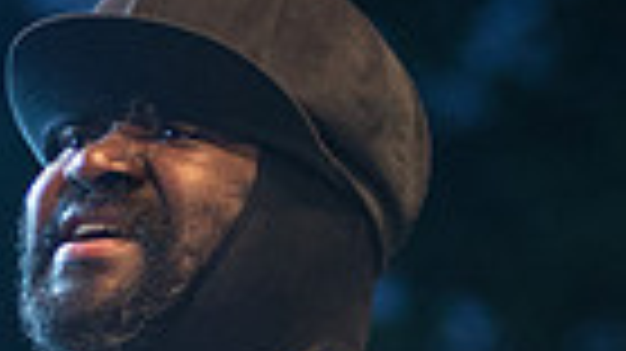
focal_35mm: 598
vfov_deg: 2.0
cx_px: 161
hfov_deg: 3.6
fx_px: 9920
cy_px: 748
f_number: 3.2
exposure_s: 1/500
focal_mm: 100
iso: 1600
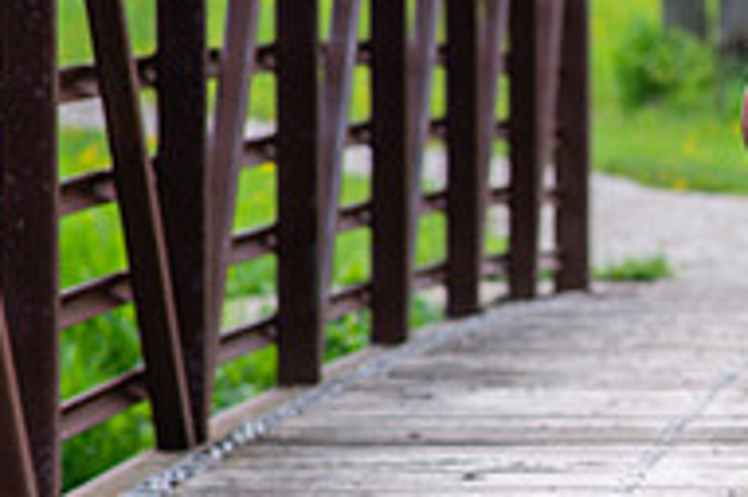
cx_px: 914
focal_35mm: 313
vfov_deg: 4.4
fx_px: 6498
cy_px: 147
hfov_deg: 6.5
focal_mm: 85
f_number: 5
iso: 100
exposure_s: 1/200
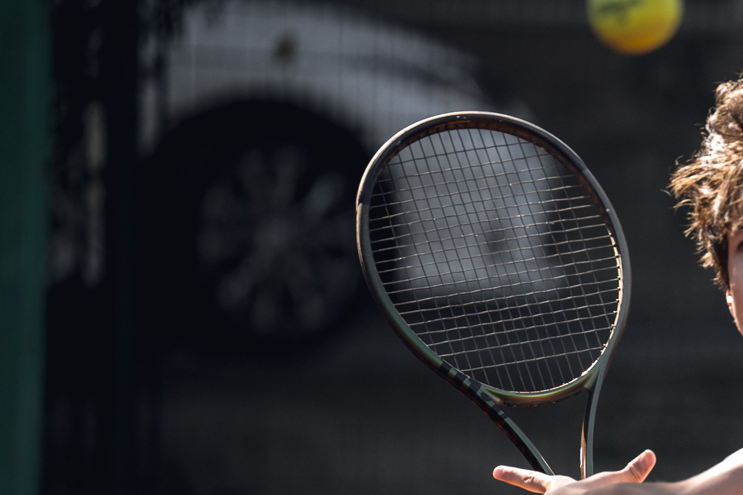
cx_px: 903
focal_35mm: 506
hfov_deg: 4.1
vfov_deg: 2.7
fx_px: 10441
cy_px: 442
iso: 250
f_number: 3.2
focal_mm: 200
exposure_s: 1/1600
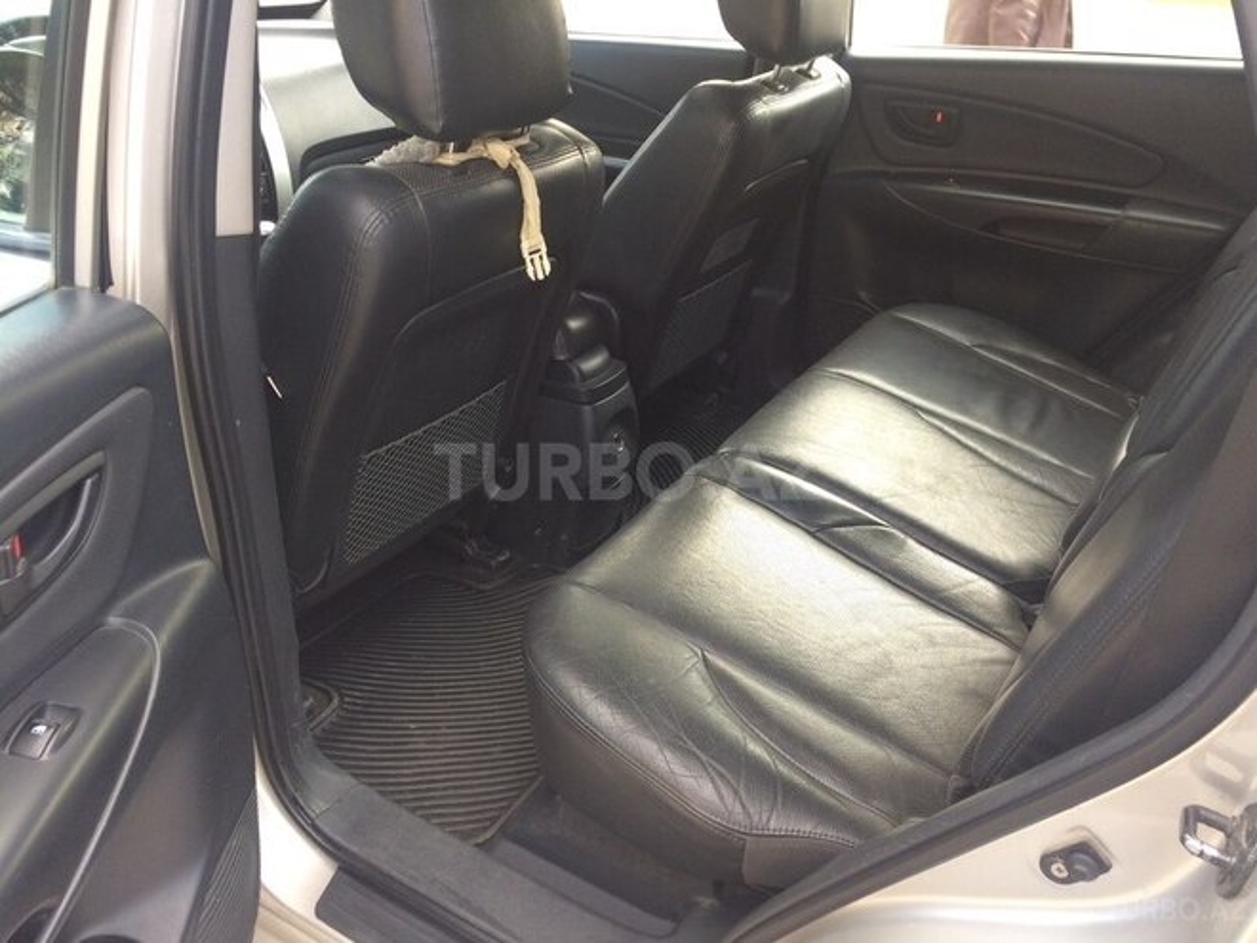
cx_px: 628
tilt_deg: -28.3
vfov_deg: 48.2
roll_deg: +2.4
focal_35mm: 29
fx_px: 1053
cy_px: 472
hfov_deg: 61.7
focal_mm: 4.15
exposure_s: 1/100
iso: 50
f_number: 2.2
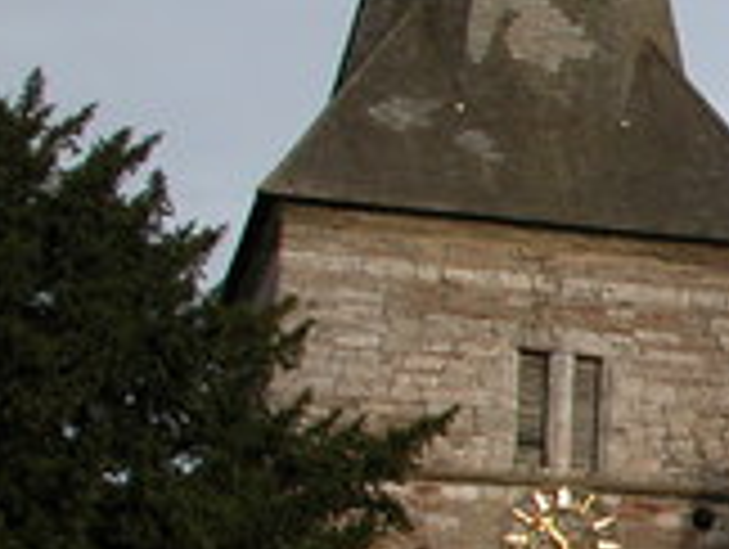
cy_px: 387
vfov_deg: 10.8
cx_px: 1305
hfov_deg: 13.0
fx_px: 2911
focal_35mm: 138
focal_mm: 8.9
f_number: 5.6
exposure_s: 1/312
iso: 100
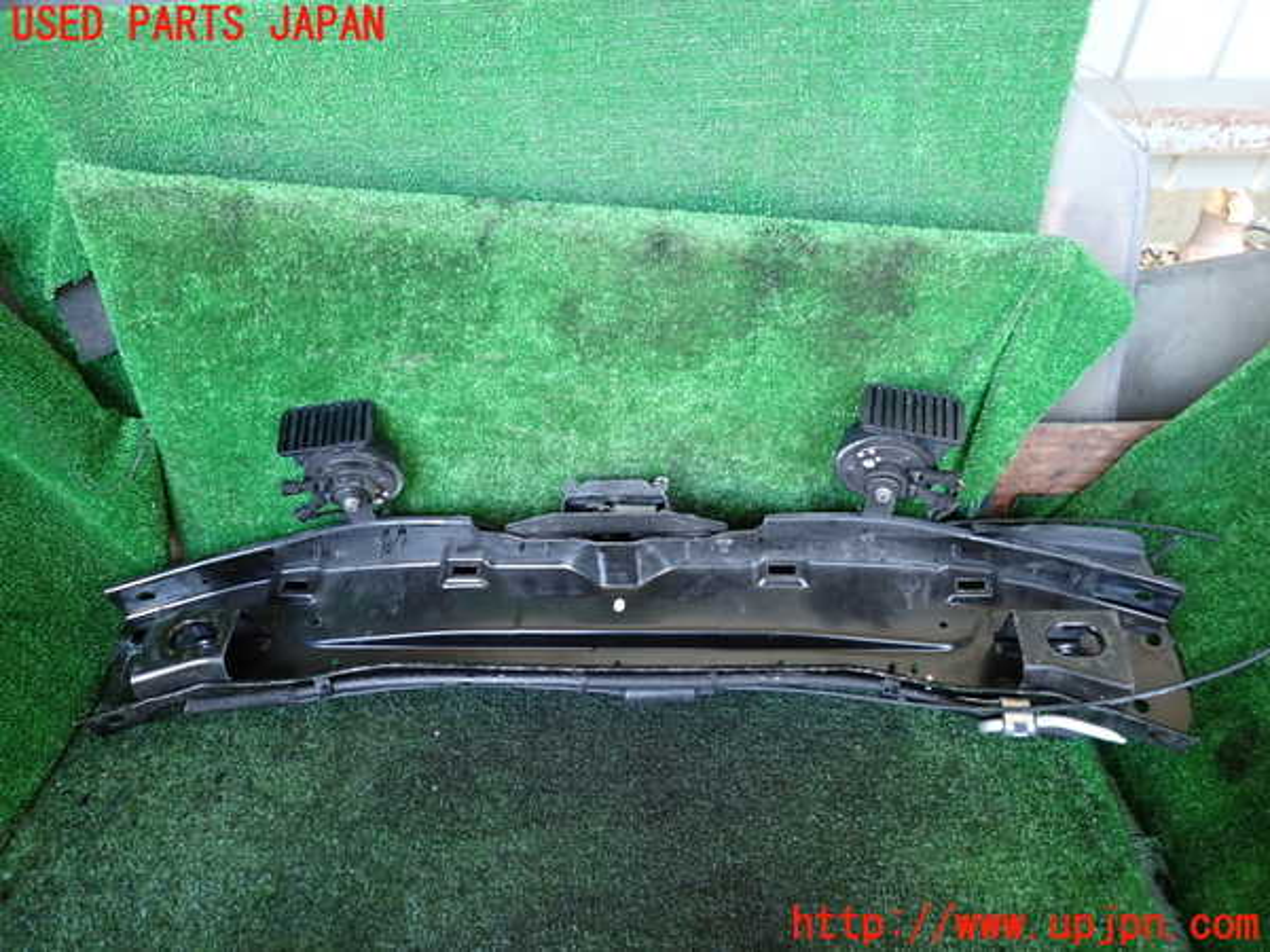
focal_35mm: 25
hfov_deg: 69.4
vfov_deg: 54.9
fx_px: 917
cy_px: 476
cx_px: 635
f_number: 2
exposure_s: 1/40
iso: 200
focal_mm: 4.5
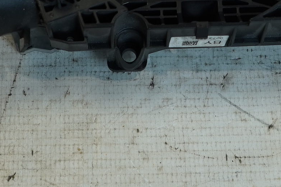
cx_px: 172
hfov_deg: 17.6
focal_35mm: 116
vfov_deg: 11.6
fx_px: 904
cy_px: -35
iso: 320
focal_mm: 20
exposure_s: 1/160
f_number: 4
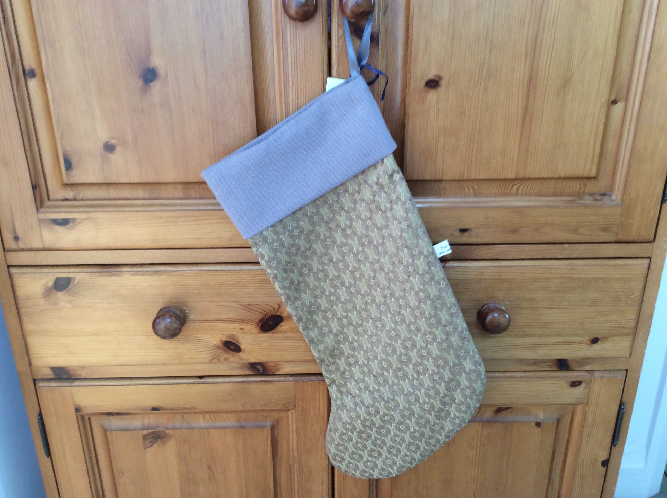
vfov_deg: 44.1
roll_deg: +1.4
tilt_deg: -22.2
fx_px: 616
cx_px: 334
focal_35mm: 32
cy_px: 249
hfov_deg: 56.9
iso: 50
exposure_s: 1/25
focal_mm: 3.3
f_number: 2.4
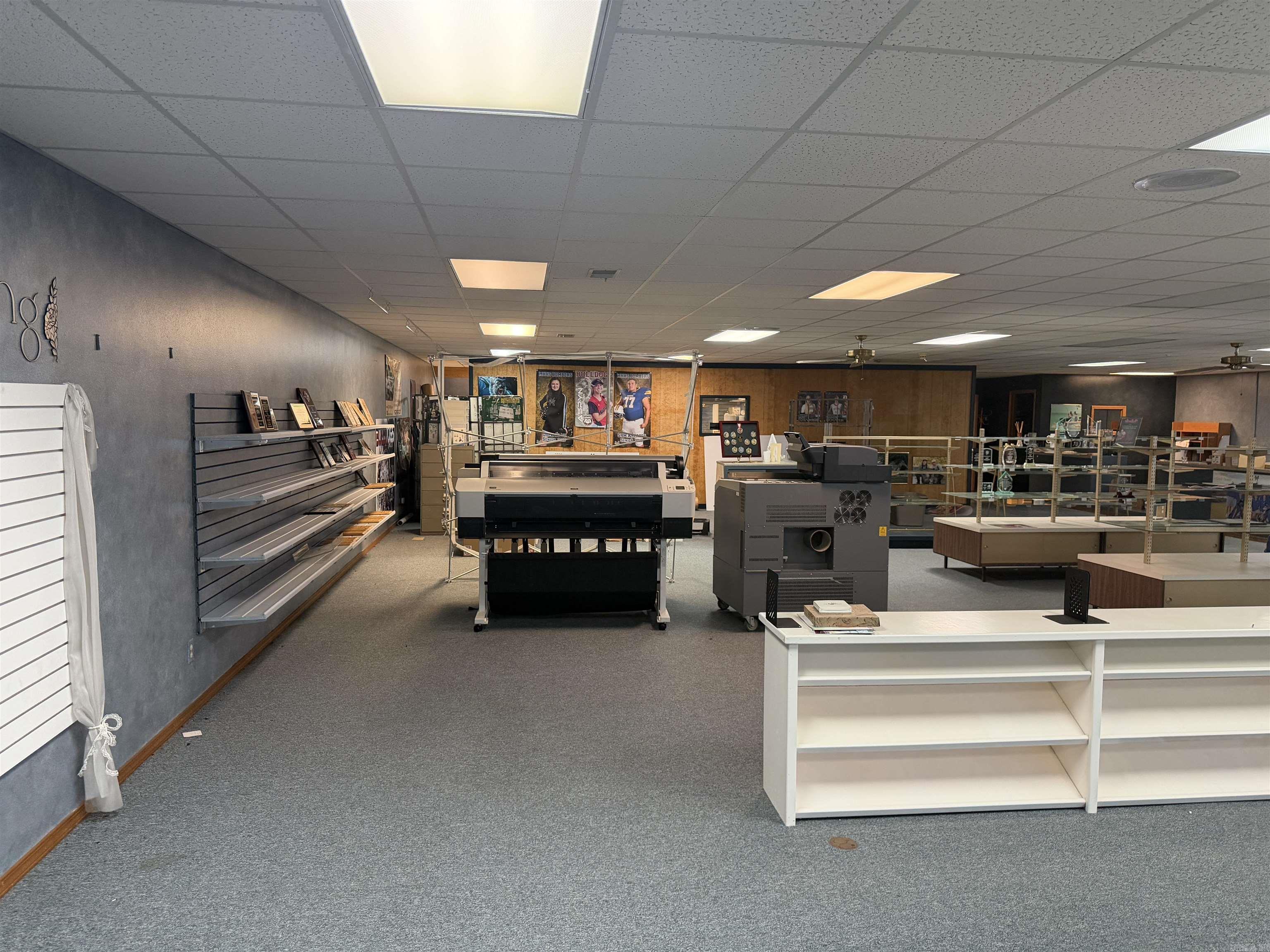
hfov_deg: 71.6
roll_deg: -0.6
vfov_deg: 56.8
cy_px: 476
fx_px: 881
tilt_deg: -3.8
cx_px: 635
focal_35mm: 24
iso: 400
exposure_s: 1/120
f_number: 1.78
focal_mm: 6.76
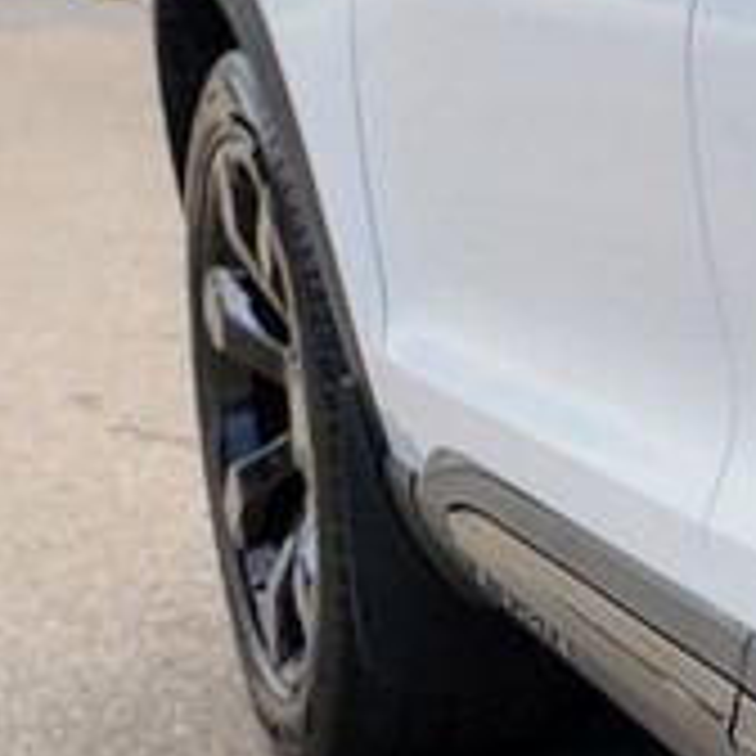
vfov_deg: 10.9
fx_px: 3978
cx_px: 2923
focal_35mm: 161
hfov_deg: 7.7
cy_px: 315
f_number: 1.8
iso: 20
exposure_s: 1/794
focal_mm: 5.4
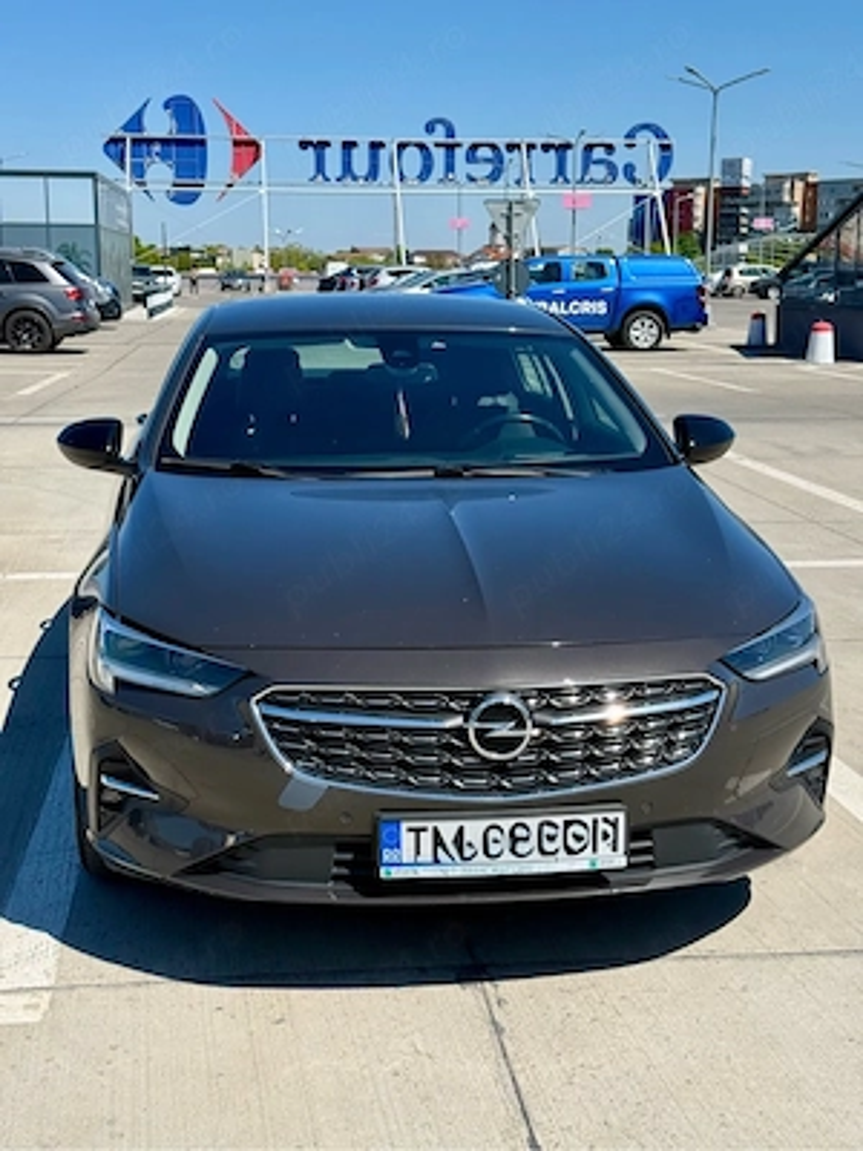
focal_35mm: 48
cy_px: 576
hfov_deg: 30.3
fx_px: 1596
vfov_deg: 39.7
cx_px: 432
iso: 100
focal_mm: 6.76
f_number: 1.78
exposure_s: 1/6024
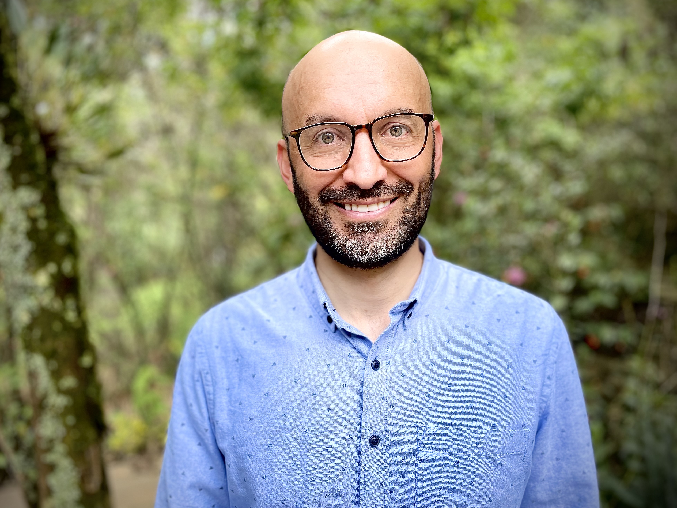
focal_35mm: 27
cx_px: 328
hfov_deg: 65.3
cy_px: 245
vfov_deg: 51.3
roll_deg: +0.5
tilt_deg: -7.2
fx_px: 528
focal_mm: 4.2
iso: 32
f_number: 1.6
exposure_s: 1/157
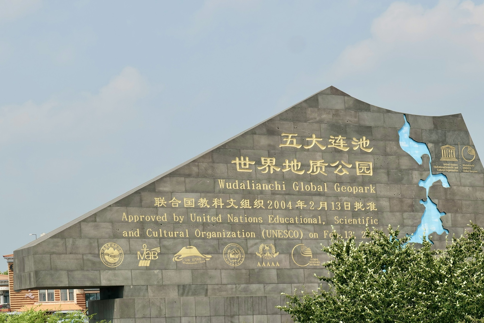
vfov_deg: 20.9
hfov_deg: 31.0
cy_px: 162
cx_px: 242
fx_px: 874
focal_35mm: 65
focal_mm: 65
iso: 100
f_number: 6.3
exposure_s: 1/320
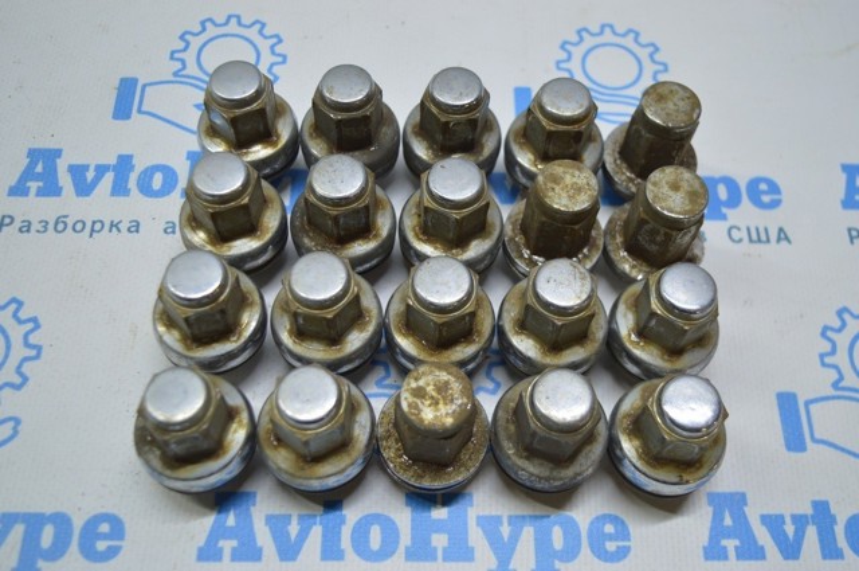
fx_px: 929
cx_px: 430
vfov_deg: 34.1
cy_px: 286
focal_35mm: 39
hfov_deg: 49.6
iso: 400
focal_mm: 26
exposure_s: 1/80
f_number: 4
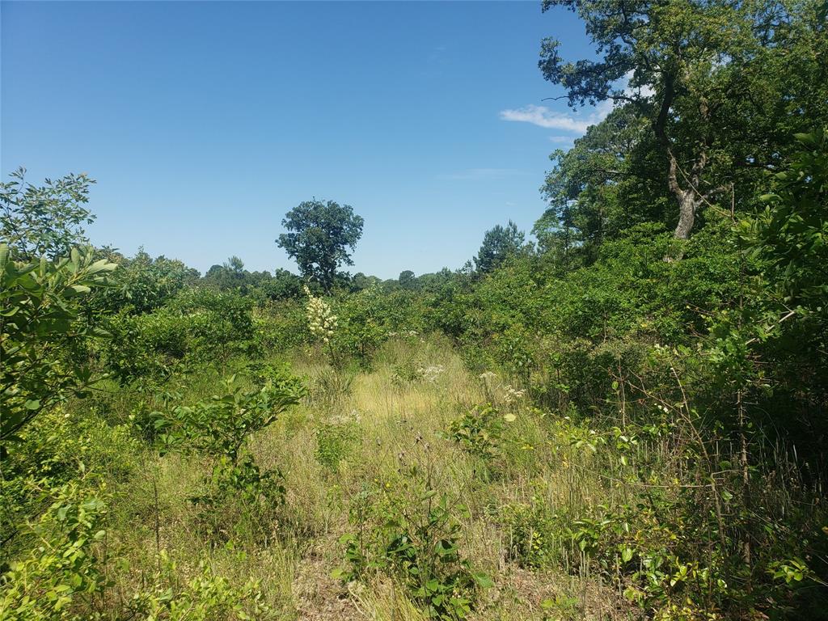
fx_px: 622
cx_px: 414
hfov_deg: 67.3
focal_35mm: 26
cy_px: 310
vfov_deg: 53.1
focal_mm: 4.3
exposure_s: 1/1283
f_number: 2.4
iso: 50
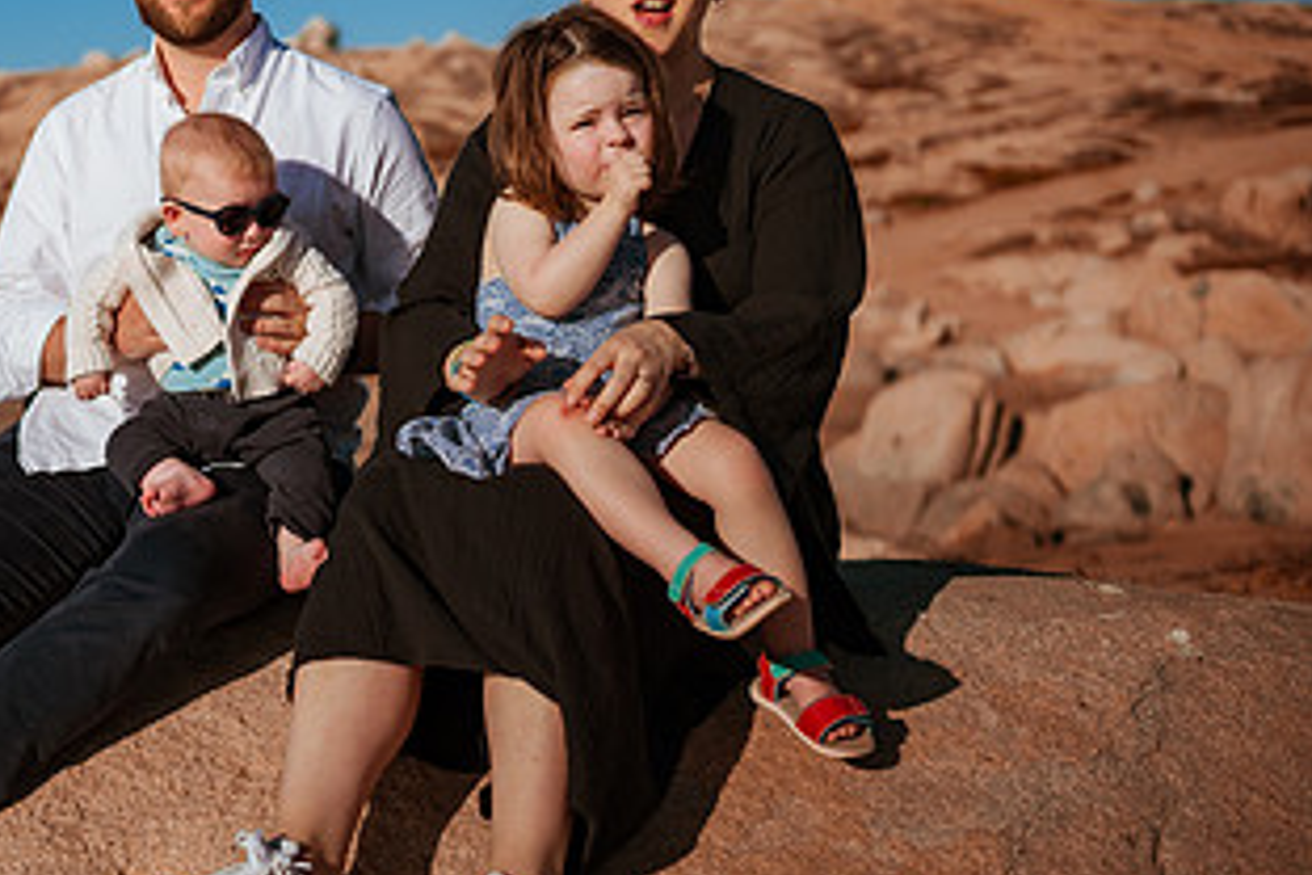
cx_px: 97
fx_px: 2369
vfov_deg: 20.8
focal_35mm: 65
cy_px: 263
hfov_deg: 29.5
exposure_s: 1/8000
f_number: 2
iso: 50
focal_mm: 35
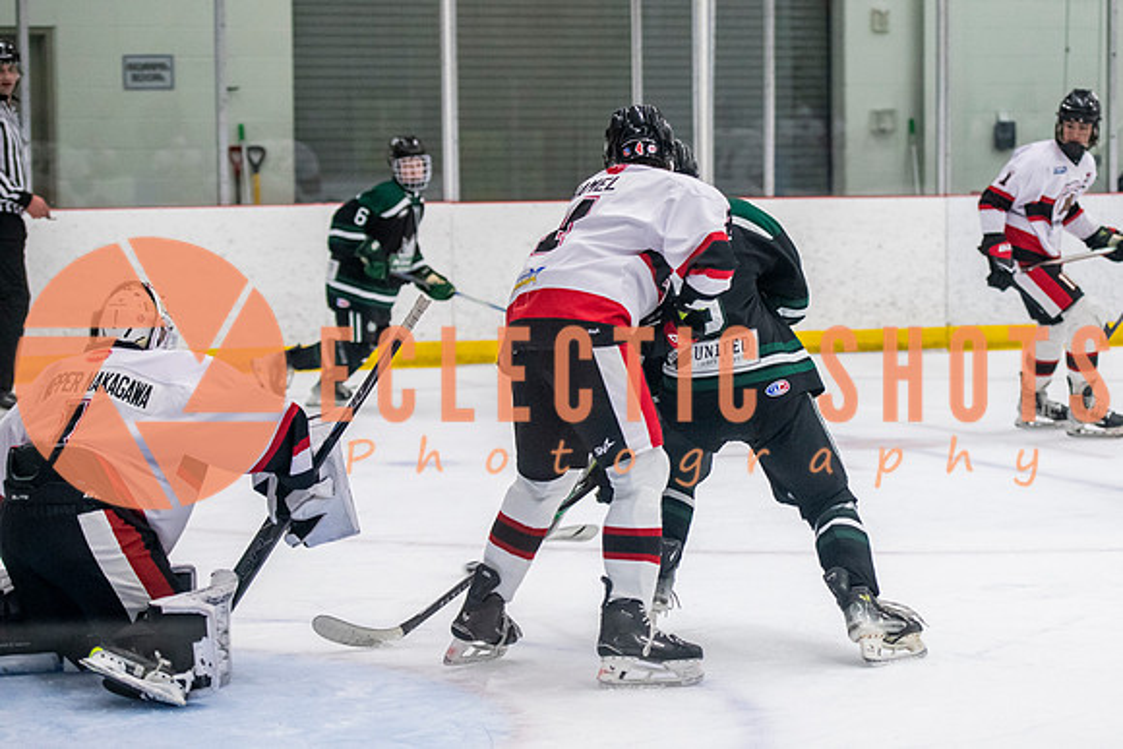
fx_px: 3980
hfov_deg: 16.0
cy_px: 357
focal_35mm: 128
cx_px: 835
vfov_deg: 10.8
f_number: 3.2
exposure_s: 1/640
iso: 3200
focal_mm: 85
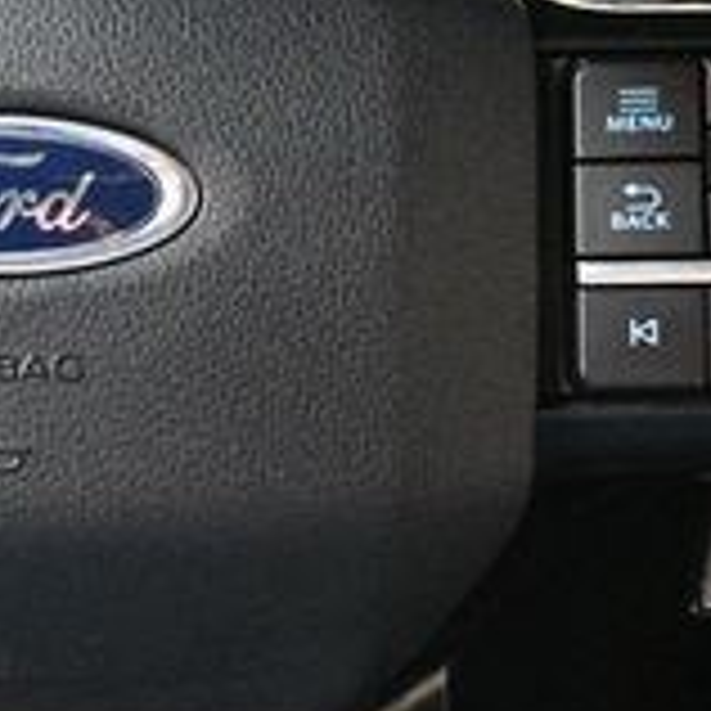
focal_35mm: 93
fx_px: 2161
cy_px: 292
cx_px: -40
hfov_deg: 18.1
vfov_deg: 18.7
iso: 5000
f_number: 3.5
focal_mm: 18
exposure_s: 1/60
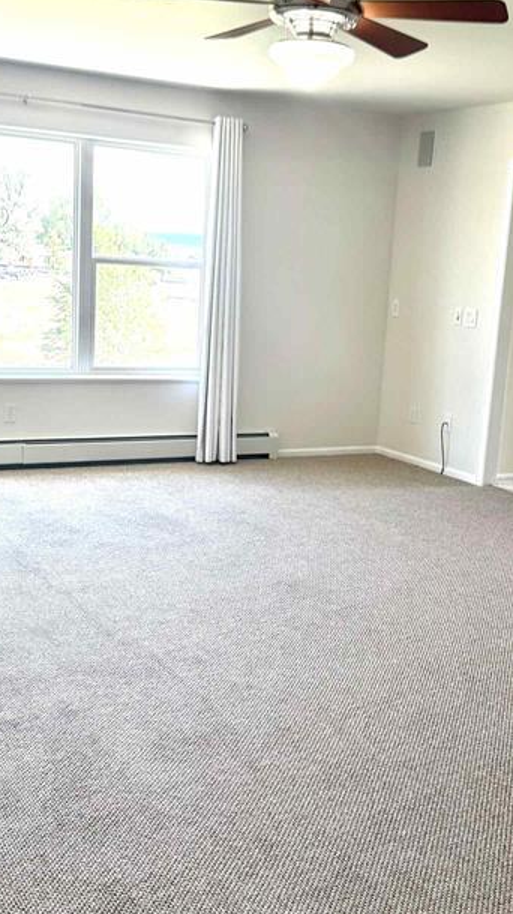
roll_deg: -2.5
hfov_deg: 27.1
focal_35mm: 44
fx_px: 1065
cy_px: 450
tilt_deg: -11.8
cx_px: 267
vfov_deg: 46.4
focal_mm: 6.76
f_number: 1.78
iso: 80
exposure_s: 1/180
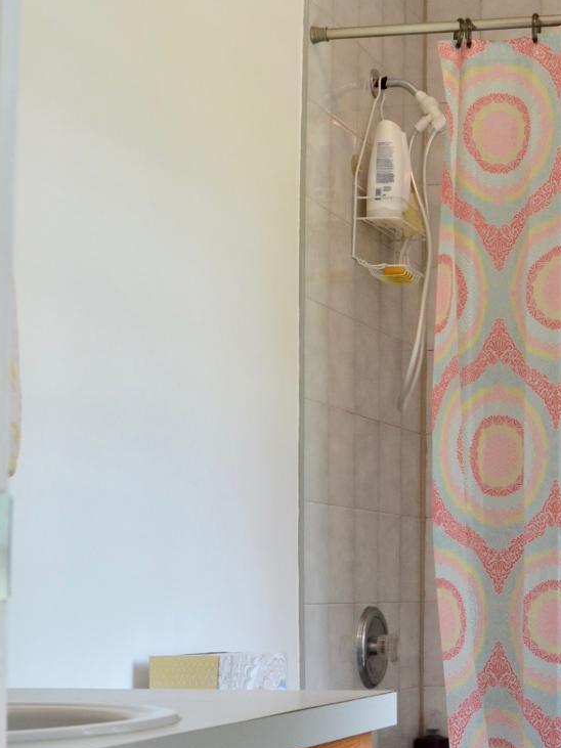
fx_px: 1535
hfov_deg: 19.9
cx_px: 609
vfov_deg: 27.2
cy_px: 497
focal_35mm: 71
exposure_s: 1/80
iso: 400
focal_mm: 18
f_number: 4.5
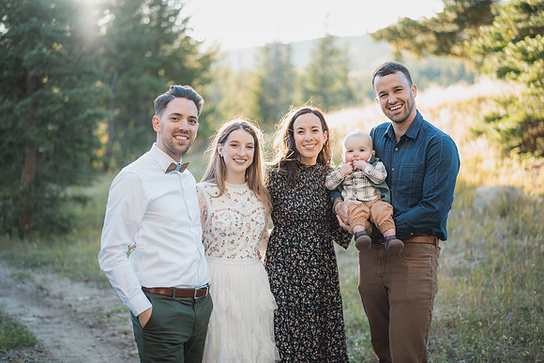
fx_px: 774
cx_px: 272
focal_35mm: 51
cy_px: 182
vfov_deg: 26.4
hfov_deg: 38.7
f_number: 1.4
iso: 200
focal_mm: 50
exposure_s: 1/400
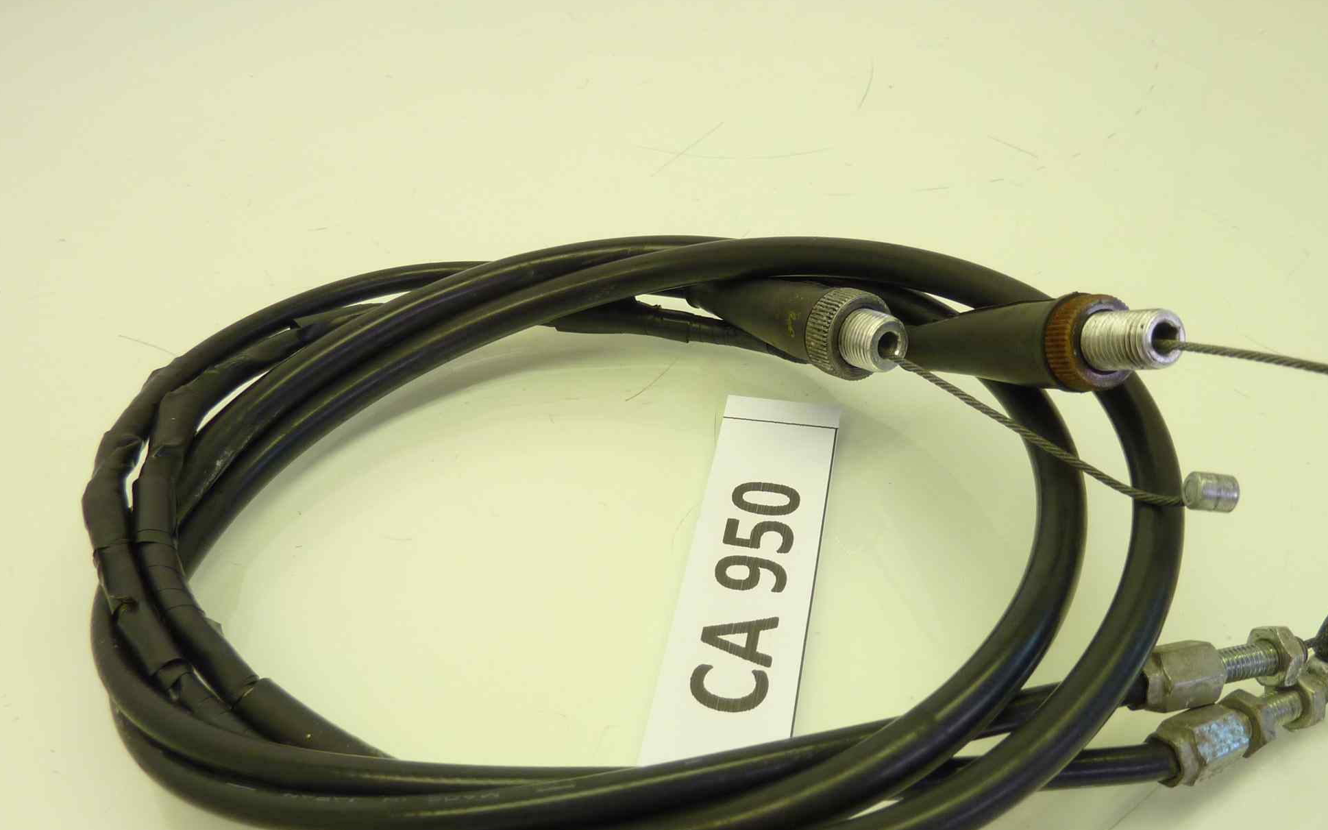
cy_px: 489
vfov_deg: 36.2
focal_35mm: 35
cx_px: 774
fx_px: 1267
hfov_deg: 55.1
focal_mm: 4.1
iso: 80
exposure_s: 1/30
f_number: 3.3
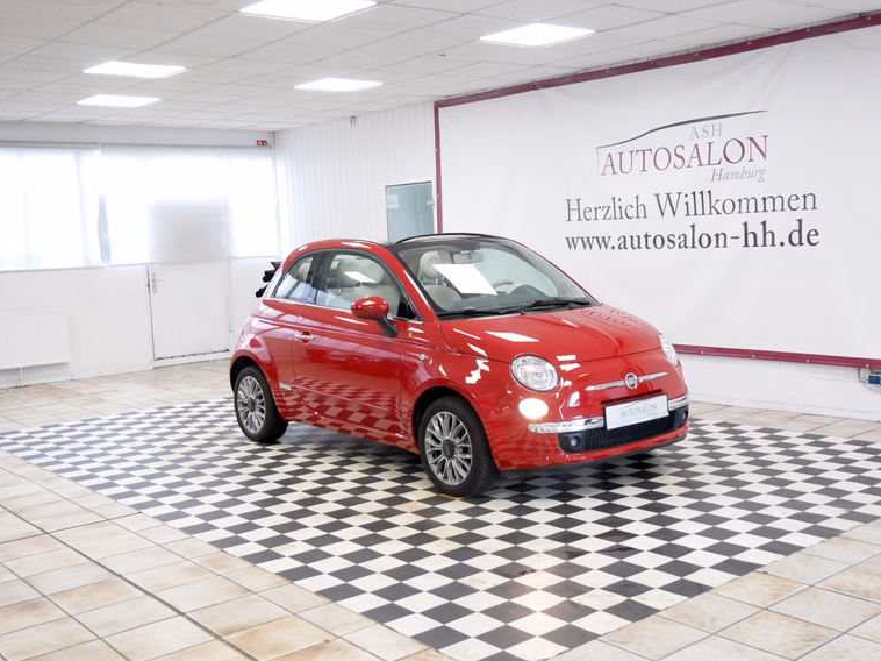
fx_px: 967
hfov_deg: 49.0
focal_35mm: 38
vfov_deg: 37.7
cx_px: 452
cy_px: 329
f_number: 3.9
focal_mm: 18
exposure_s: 1/60
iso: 640
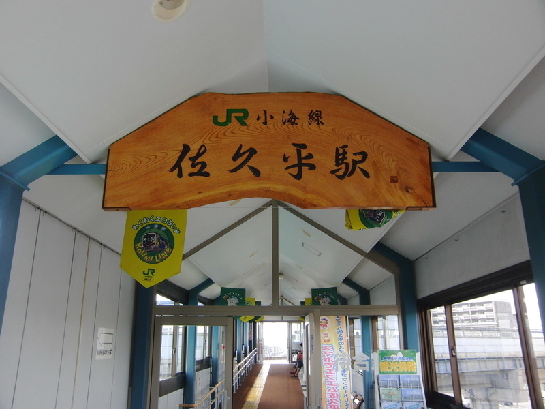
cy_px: 204
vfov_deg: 46.8
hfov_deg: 60.0
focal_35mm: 30
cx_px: 272
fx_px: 472
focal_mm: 5.2
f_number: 3.5
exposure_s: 1/125
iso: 100
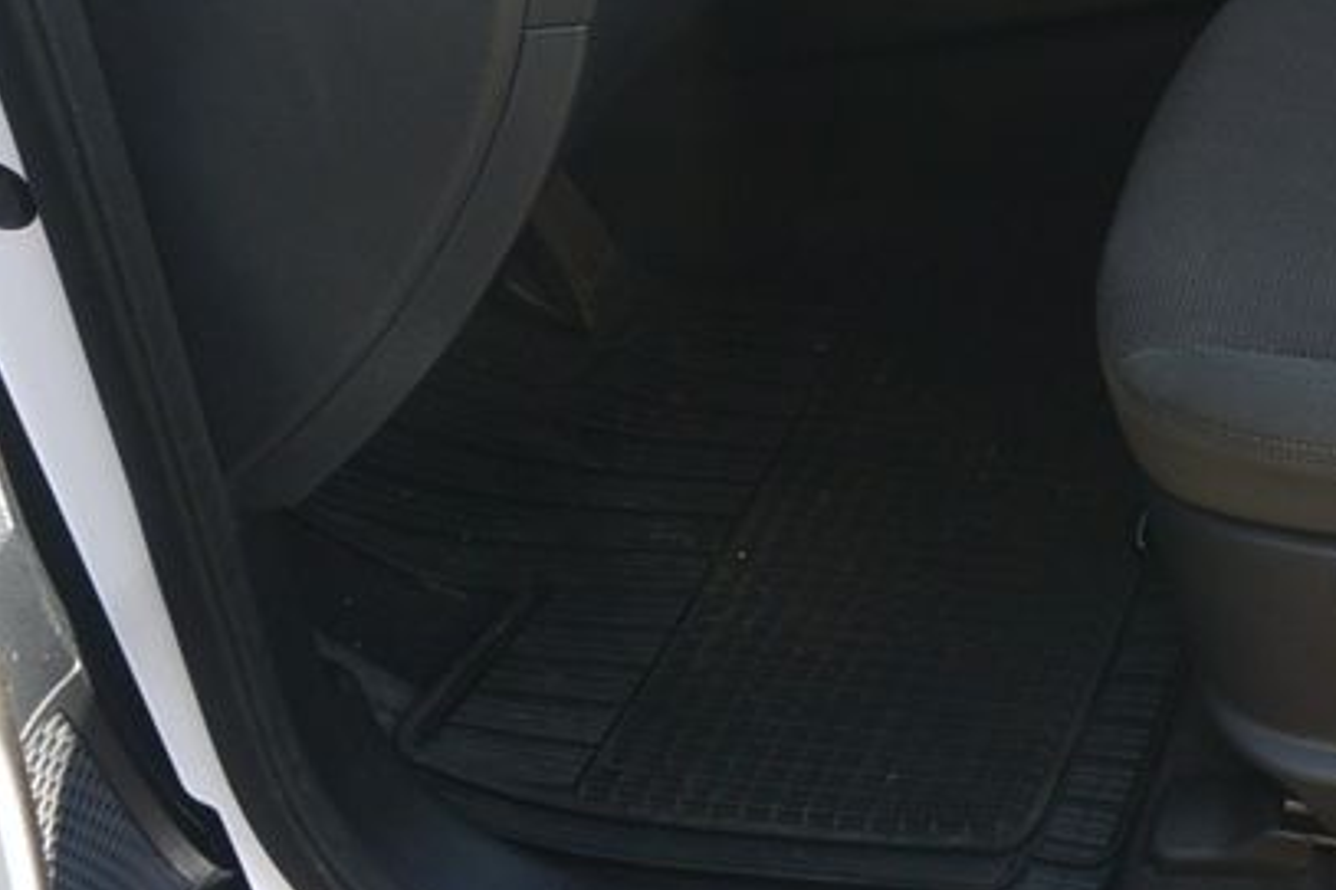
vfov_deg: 19.2
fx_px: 2522
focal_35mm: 68
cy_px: -71
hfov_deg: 26.6
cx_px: 1569
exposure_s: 1/200
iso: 160
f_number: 4
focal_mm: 10
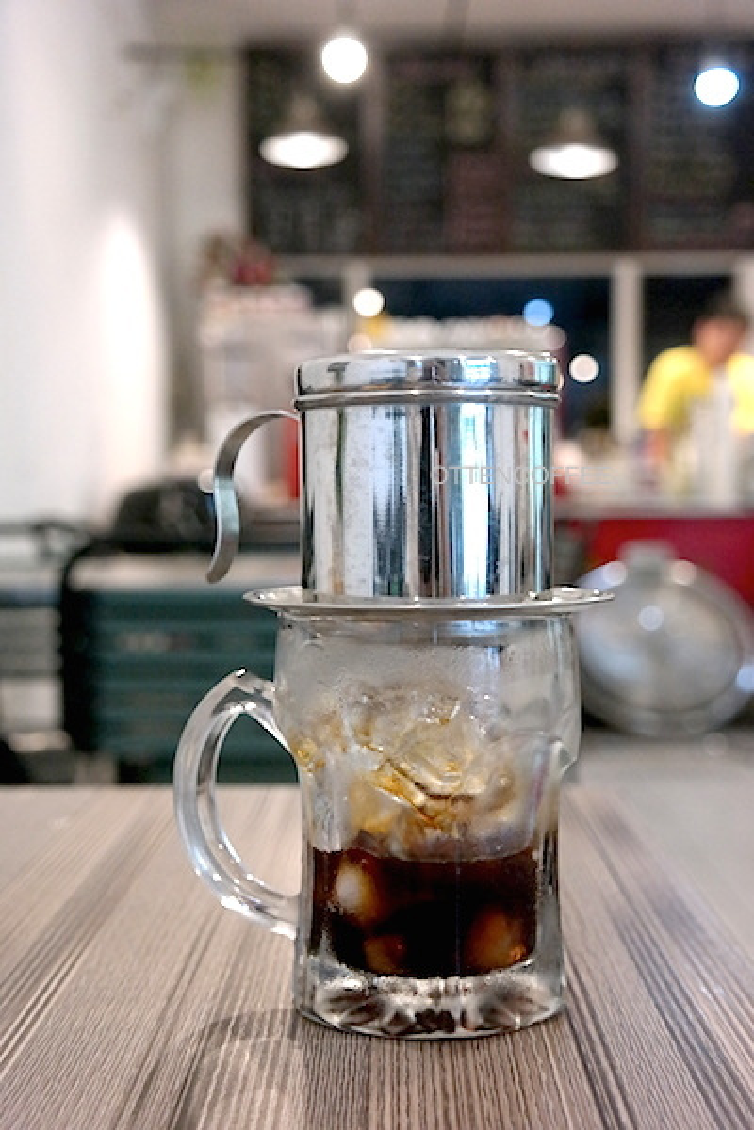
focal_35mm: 56
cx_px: 377
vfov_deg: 35.6
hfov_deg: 24.2
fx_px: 1759
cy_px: 565
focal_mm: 37
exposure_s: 1/60
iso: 3200
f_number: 4.5
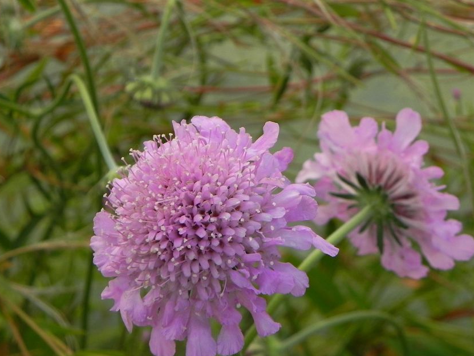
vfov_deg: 12.1
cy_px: 219
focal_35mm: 122
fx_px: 1670
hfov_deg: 16.1
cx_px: 269
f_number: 4.5
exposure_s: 1/40
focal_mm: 16.9
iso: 160
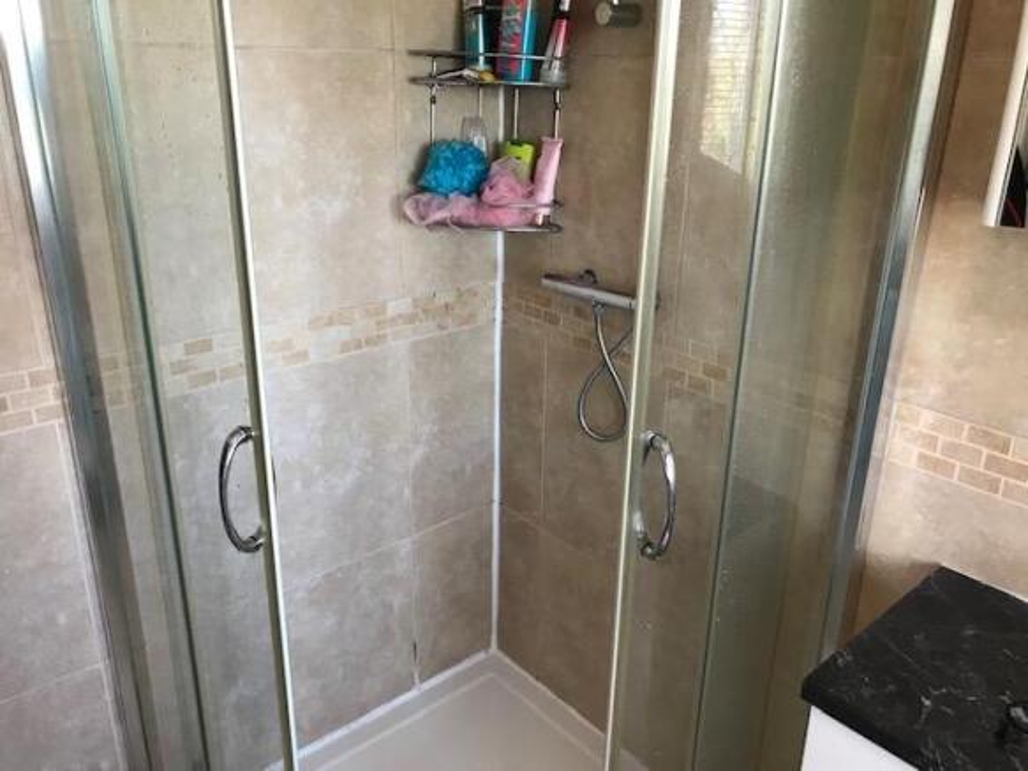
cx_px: 514
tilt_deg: -20.7
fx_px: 831
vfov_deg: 49.7
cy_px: 386
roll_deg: -1.0
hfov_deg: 63.5
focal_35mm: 28
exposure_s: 1/20
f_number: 1.8
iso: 40
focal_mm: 3.99
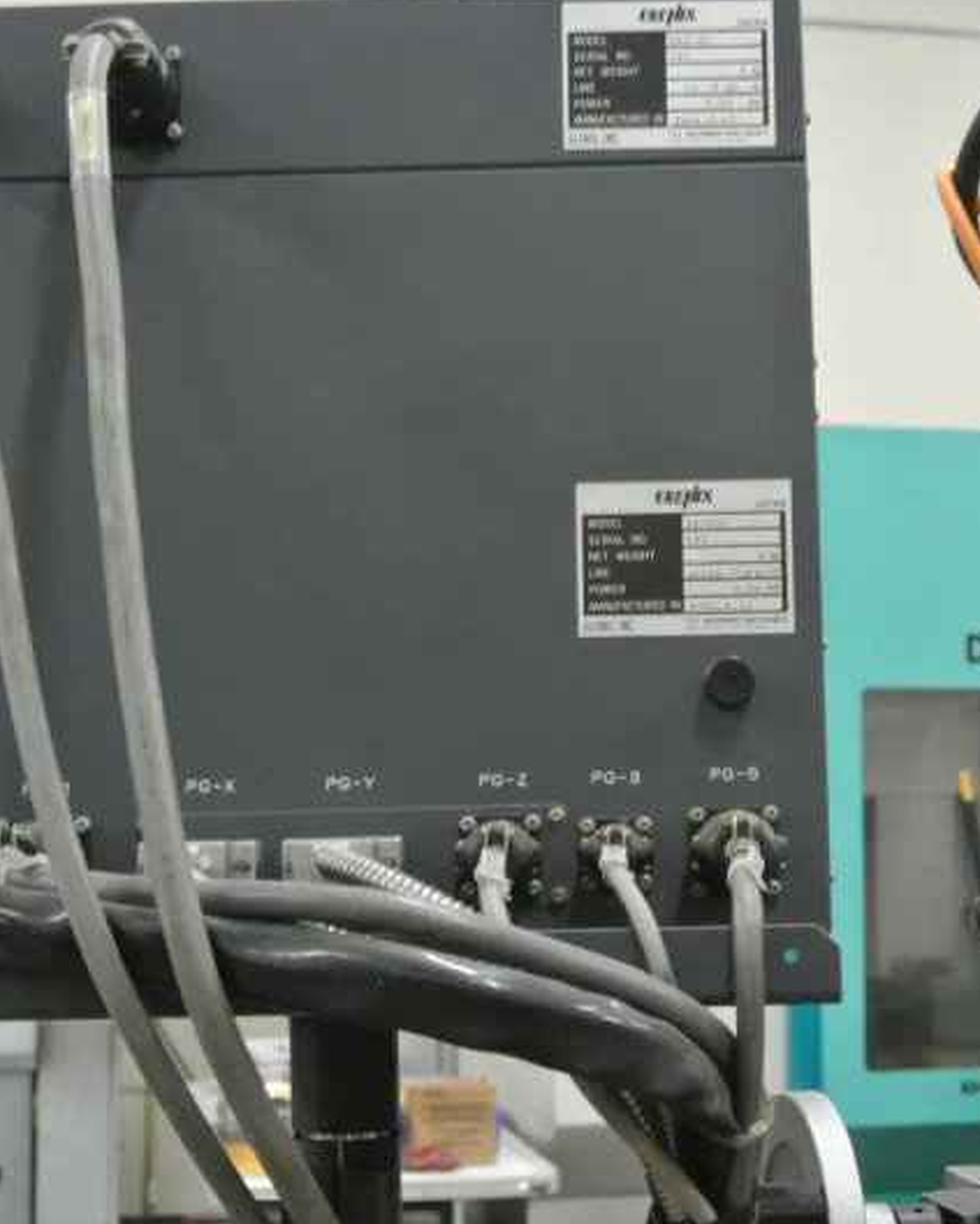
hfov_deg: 23.8
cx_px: 588
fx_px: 2318
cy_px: 609
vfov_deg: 29.6
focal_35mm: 64
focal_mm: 16.9
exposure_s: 1/20
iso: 800
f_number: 4.5
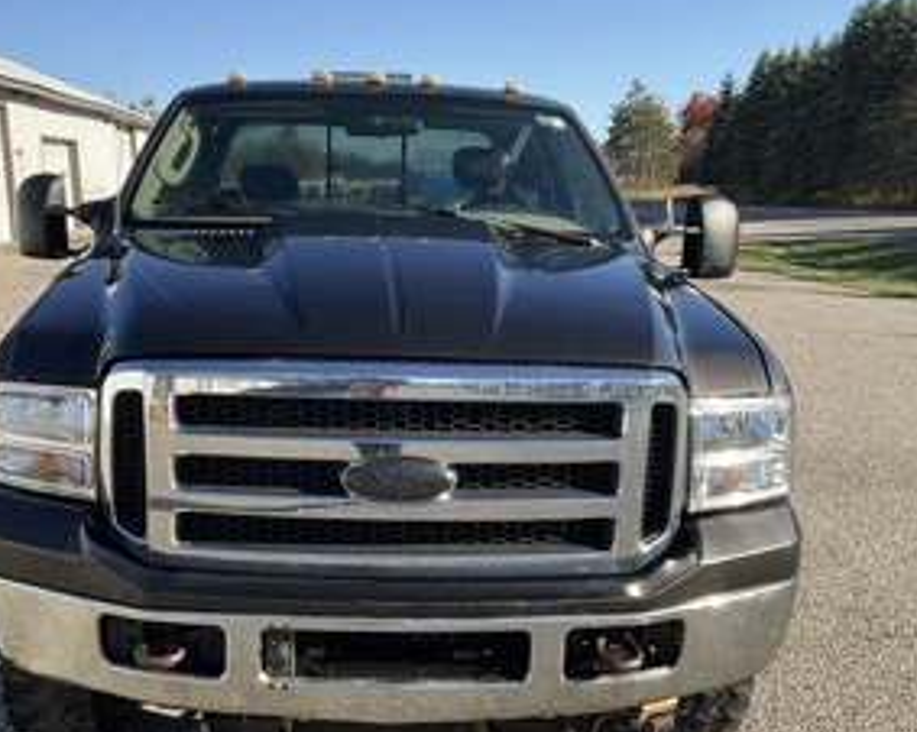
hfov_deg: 45.6
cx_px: 376
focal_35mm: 40
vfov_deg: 37.3
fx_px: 1085
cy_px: 405
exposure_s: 1/1055
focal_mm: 3
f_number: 1.8
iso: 25
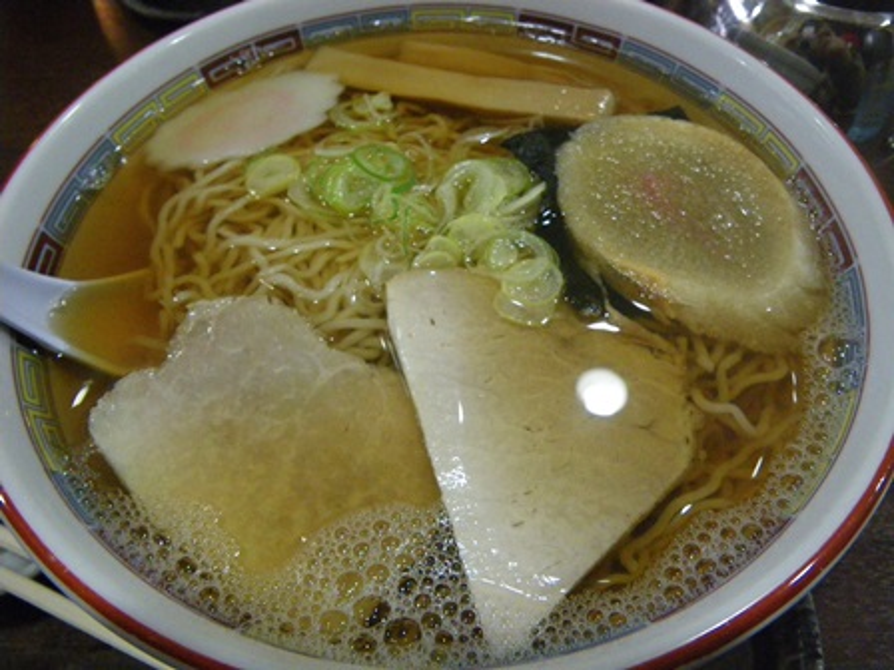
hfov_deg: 63.4
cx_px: 447
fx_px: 723
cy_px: 335
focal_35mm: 28
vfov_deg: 49.7
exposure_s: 1/30
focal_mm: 5
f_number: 3.5
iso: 800
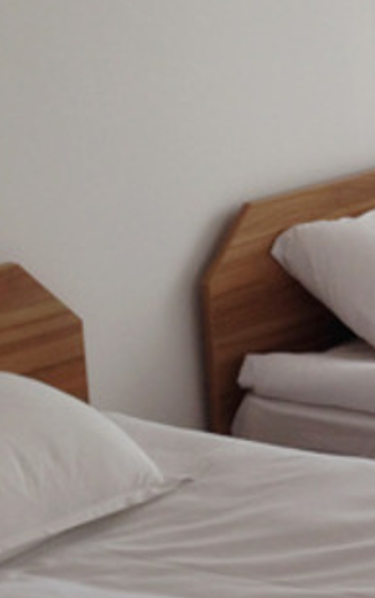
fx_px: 1975
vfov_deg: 17.2
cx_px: 687
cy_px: 340
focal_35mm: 121
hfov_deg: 10.2
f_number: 2.4
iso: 50
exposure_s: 1/60
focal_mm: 4.12
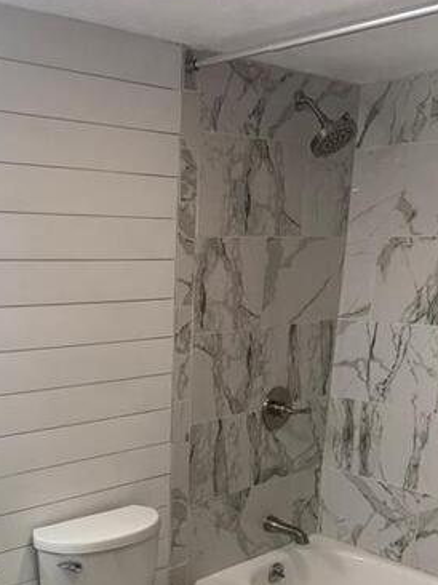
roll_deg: -0.5
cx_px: 120
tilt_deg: -18.6
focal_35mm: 42
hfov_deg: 33.7
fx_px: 709
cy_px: 491
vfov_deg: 42.2
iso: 64
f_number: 1.78
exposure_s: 1/142
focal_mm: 6.76
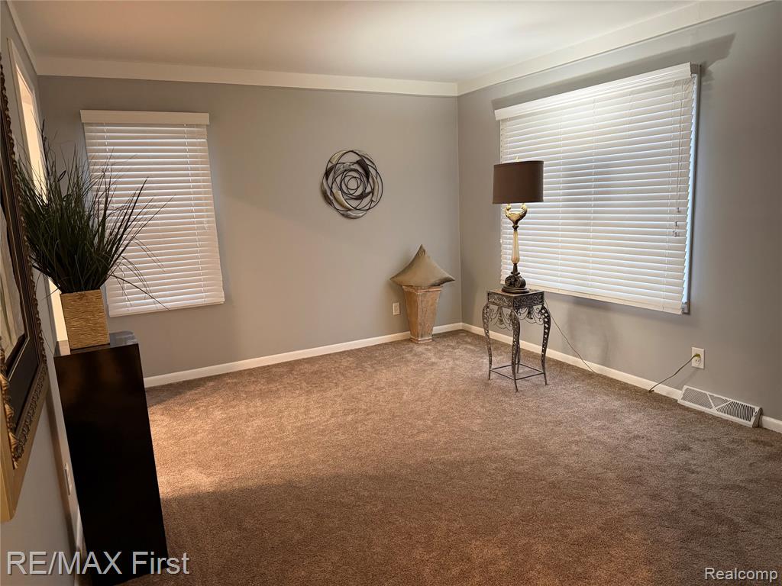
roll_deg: +3.4
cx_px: 391
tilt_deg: -9.7
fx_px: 542
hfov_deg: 71.6
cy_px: 293
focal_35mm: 24
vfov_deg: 56.8
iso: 500
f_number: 1.78
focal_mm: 6.76
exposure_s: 1/60
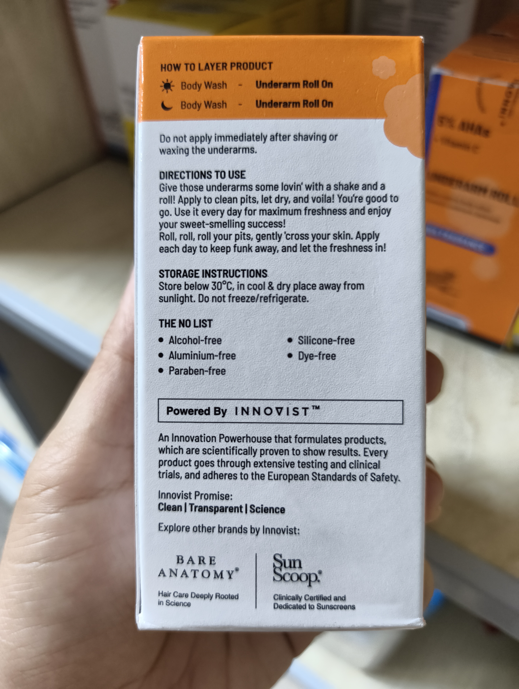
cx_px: 260
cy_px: 344
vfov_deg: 71.5
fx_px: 479
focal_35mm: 24
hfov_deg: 56.9
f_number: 1.87
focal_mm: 5.56
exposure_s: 1/50
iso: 1406
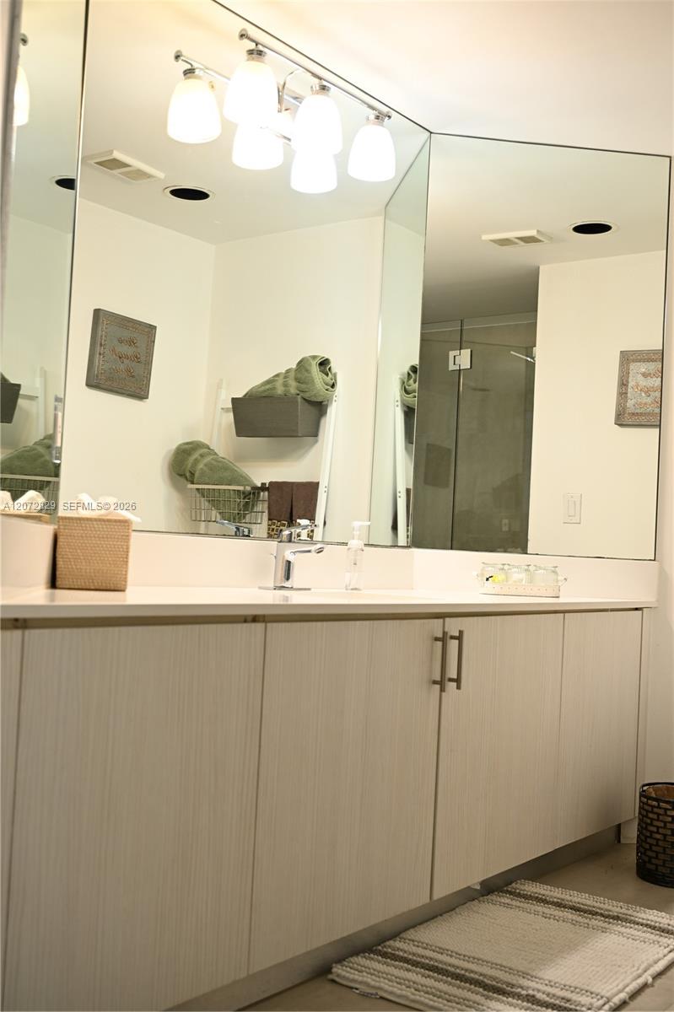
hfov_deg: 34.2
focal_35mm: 39
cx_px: 337
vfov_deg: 49.6
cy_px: 506
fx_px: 1096
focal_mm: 39
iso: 280
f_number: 4
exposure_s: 1/40
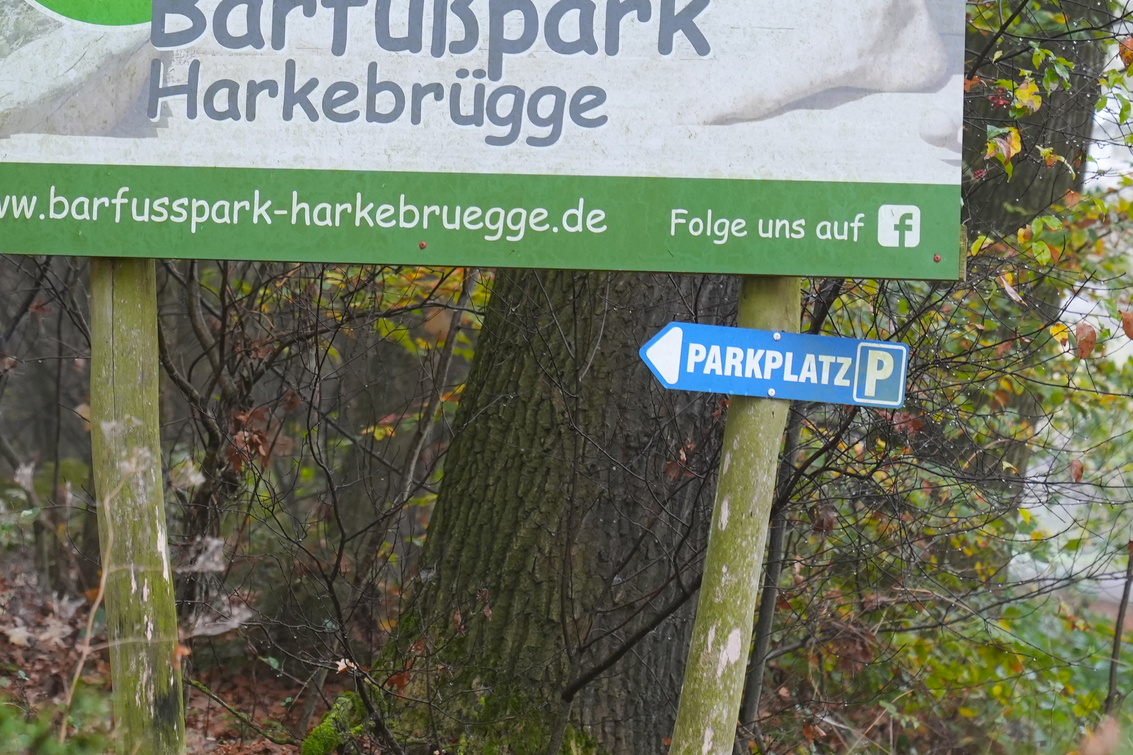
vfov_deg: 8.1
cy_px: 99
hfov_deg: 12.1
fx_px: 5318
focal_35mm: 169
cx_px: 321
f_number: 4
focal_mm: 70
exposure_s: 1/160
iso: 1000
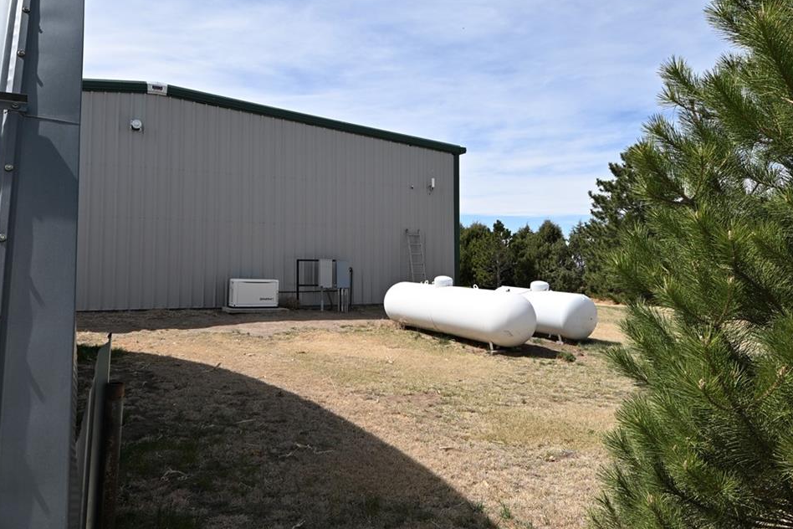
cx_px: 366
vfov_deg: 46.6
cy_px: 239
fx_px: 613
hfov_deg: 65.7
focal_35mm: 28
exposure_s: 1/400
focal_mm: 11
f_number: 7.1
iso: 100
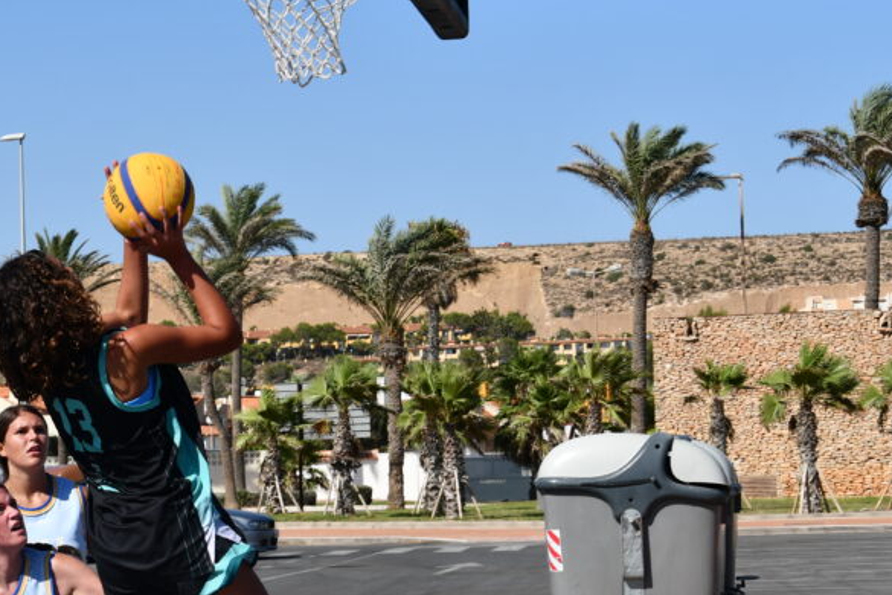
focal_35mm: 126
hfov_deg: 16.2
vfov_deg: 10.9
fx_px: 3122
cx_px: 213
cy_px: 349
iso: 100
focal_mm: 48
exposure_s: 1/400
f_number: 10
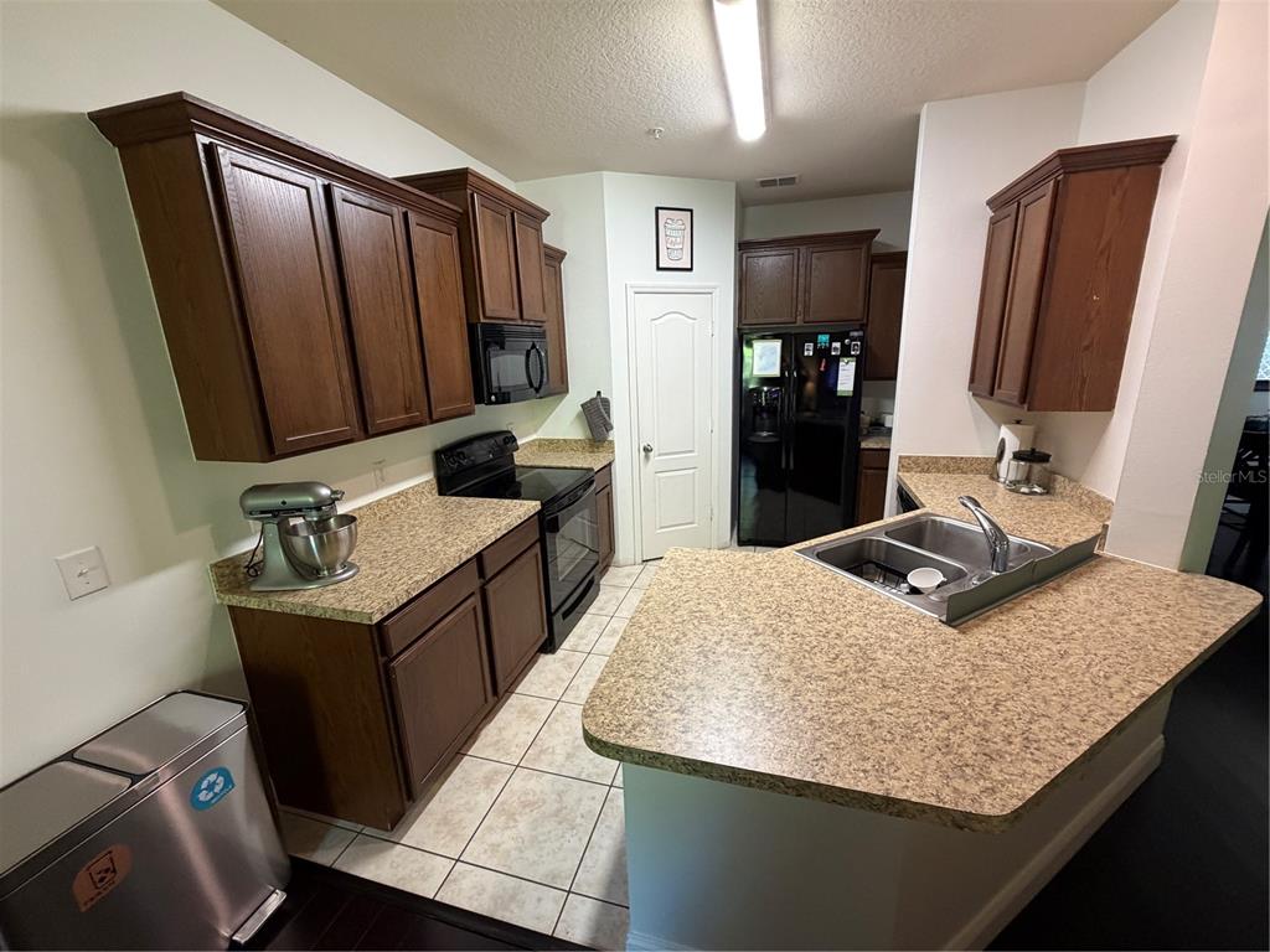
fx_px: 514
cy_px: 476
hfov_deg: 102.1
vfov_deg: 85.7
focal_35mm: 14
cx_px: 635
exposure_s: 1/60
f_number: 2.2
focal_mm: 2.22
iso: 320
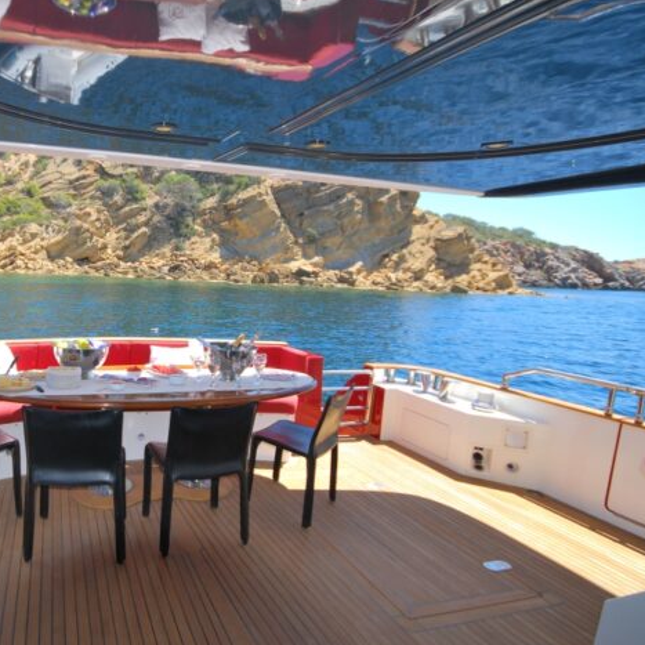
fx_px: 443
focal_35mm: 21
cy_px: 326
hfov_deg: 66.8
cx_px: 148
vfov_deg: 72.1
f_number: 5.6
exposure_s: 1/160
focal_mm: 10
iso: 100
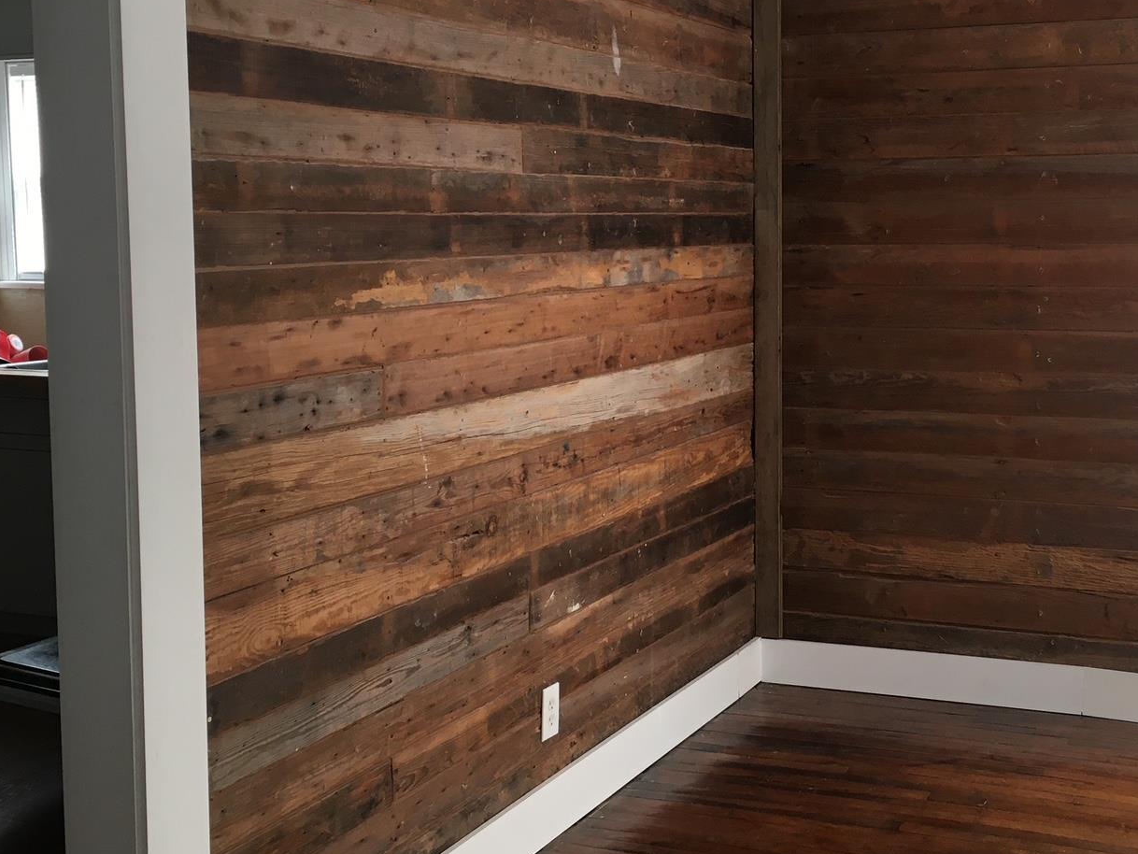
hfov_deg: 39.5
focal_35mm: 48
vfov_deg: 30.2
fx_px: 1578
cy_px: 338
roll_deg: +0.0
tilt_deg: -4.6
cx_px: 684
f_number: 2.2
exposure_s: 1/40
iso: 25
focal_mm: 4.15
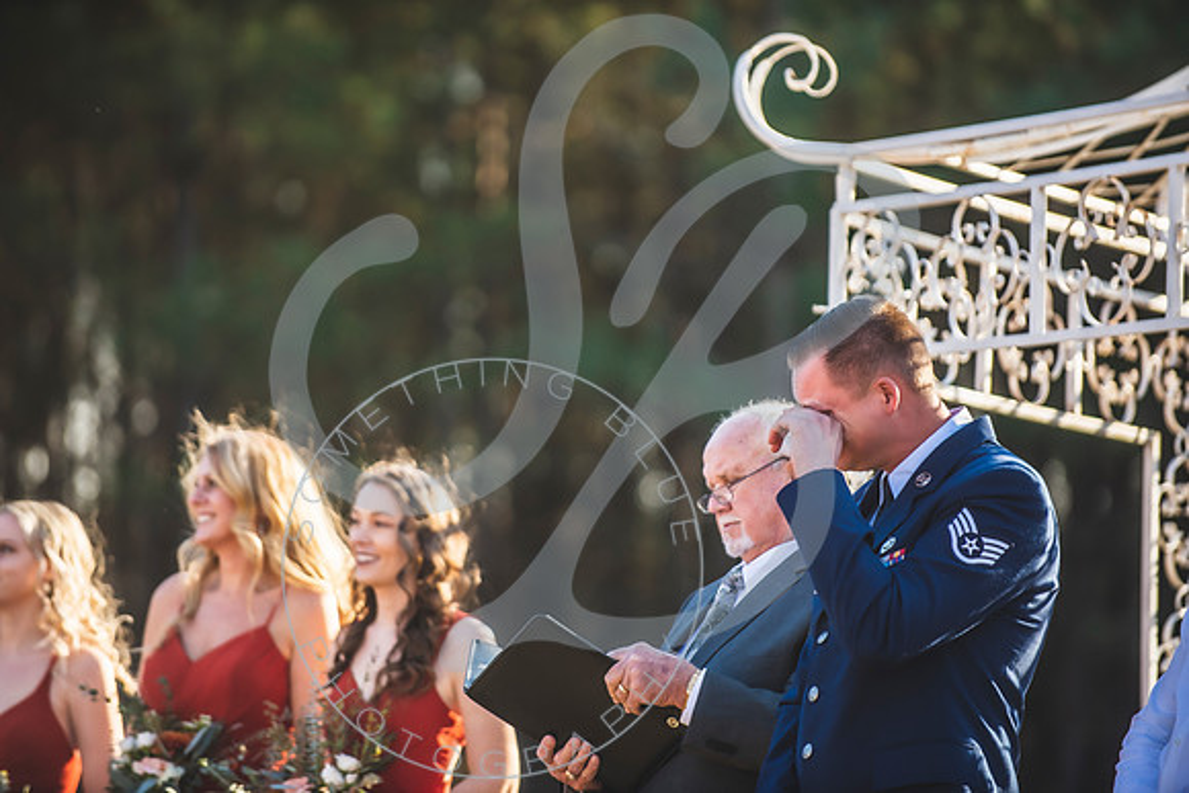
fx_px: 6348
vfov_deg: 7.2
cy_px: 396
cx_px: 591
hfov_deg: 10.7
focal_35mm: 192
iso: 200
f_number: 2.8
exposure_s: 1/800
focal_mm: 190
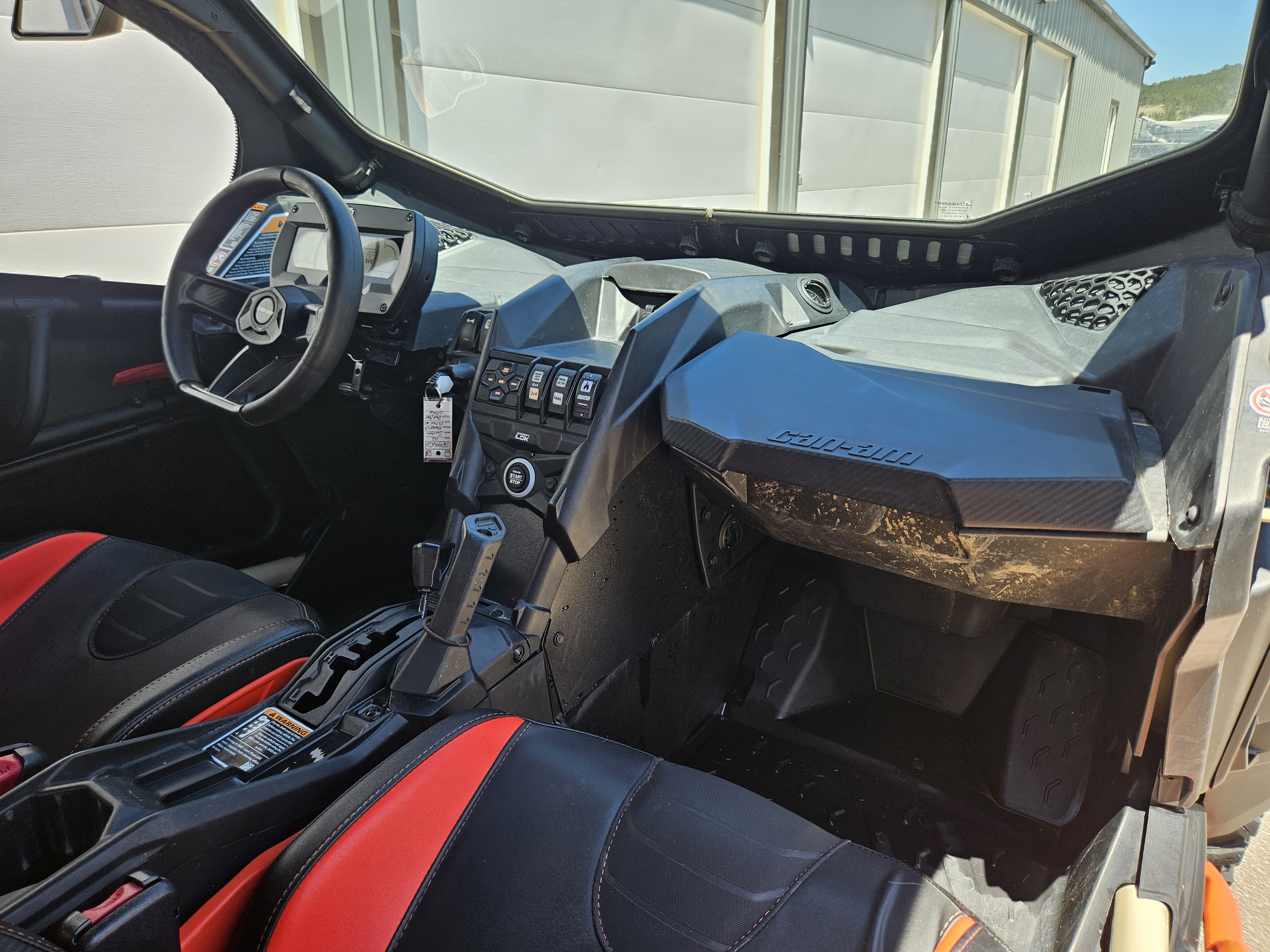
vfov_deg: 58.9
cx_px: 635
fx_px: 844
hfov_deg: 73.9
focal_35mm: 23
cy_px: 476
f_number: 1.8
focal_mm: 5.4
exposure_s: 1/207
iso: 25
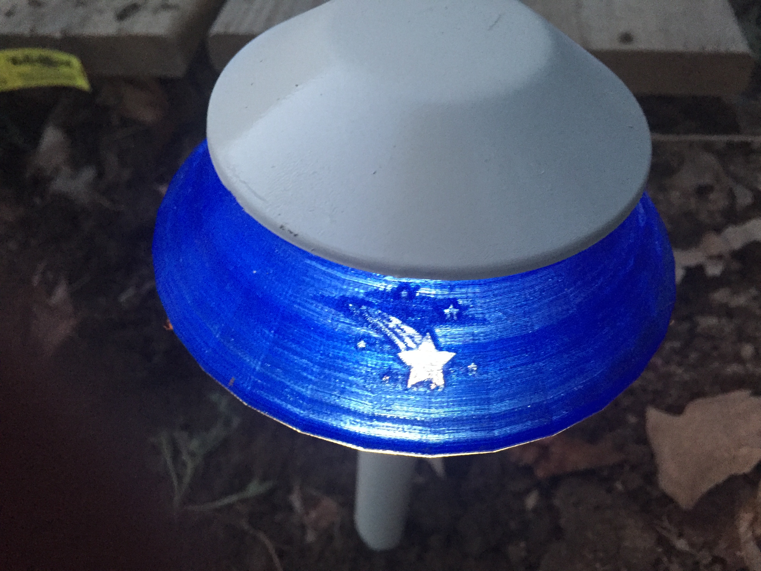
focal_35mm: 29
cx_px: 380
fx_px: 638
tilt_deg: -51.2
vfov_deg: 48.2
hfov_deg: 61.7
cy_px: 286
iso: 320
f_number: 2.2
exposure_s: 1/30
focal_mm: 4.15
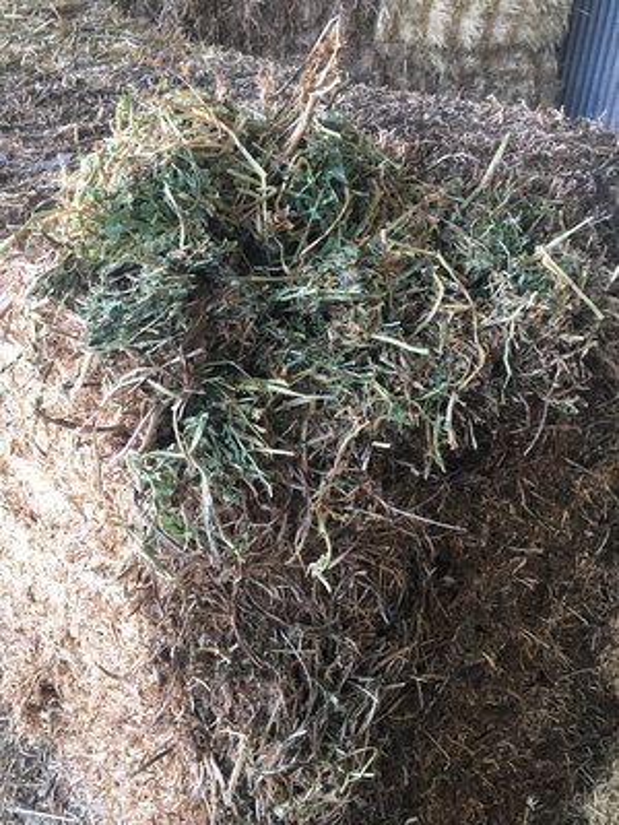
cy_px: 412
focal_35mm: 29
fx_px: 691
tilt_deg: -34.2
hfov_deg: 48.2
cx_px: 310
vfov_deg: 61.7
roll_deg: -0.6
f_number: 2.2
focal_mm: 4.15
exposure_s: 1/33
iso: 50
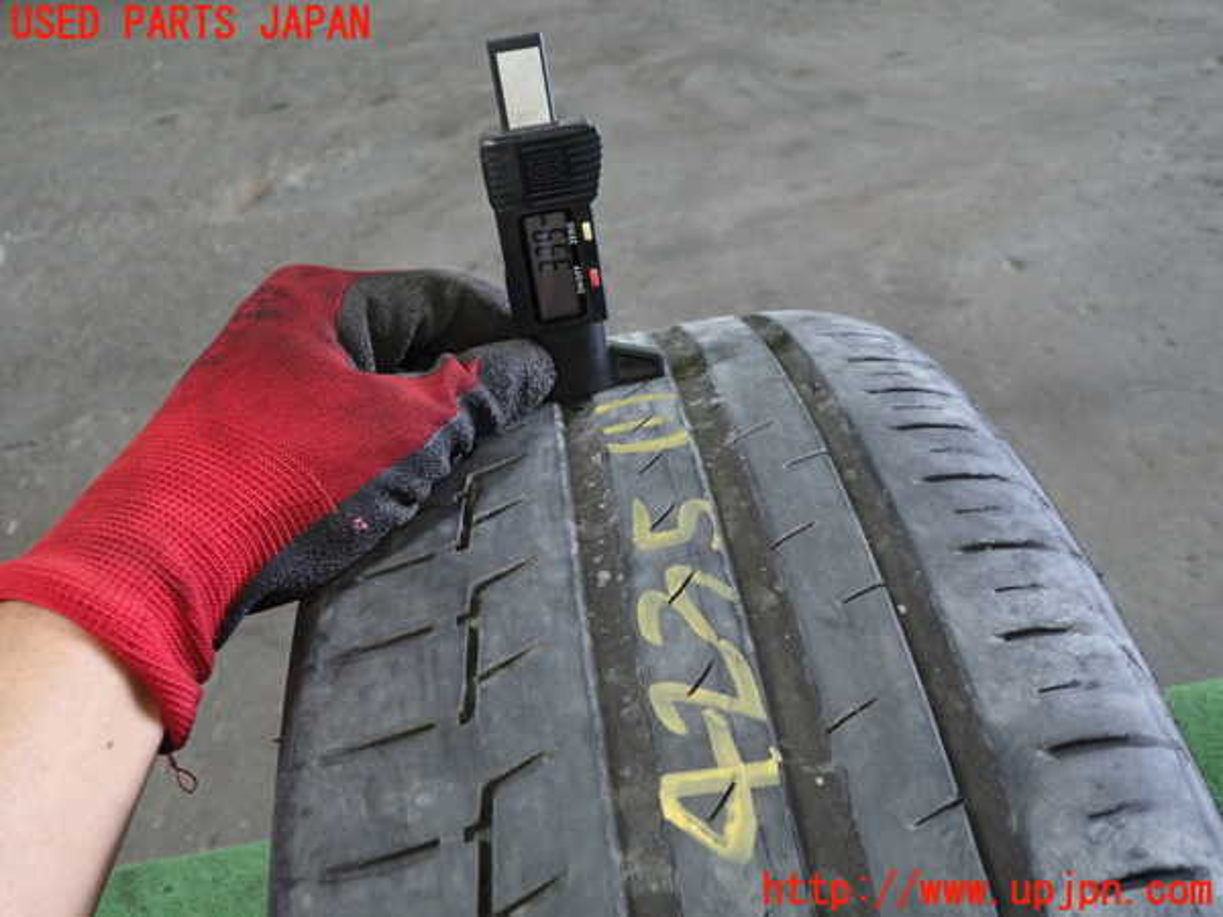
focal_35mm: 30
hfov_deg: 60.0
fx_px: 1060
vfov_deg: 46.8
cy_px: 458
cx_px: 612
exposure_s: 1/30
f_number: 2.3
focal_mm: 5.4
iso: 250
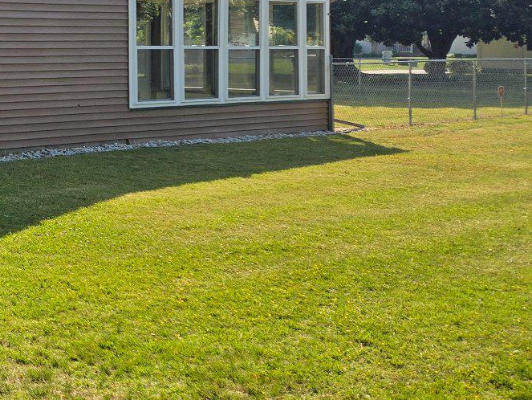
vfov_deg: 20.2
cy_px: 20
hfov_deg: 22.2
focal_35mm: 71
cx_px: -286
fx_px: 1092
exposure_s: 1/2463
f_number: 1.8
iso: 25
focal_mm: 5.4
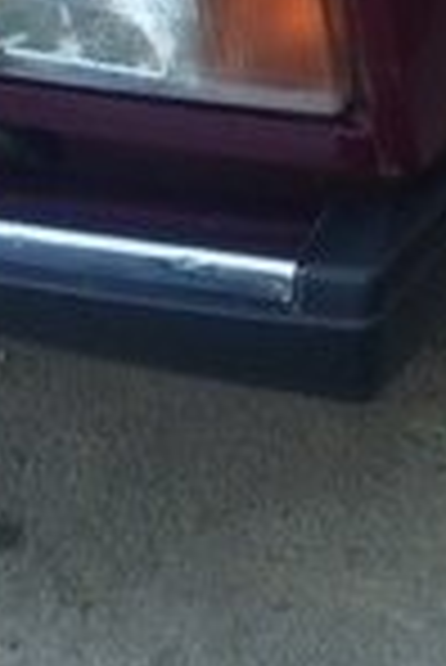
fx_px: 1872
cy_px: -436
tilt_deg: -28.6
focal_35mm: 101
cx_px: 482
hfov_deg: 13.3
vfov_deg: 17.4
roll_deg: +0.8
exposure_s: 1/120
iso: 40
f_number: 2.2
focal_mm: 4.15
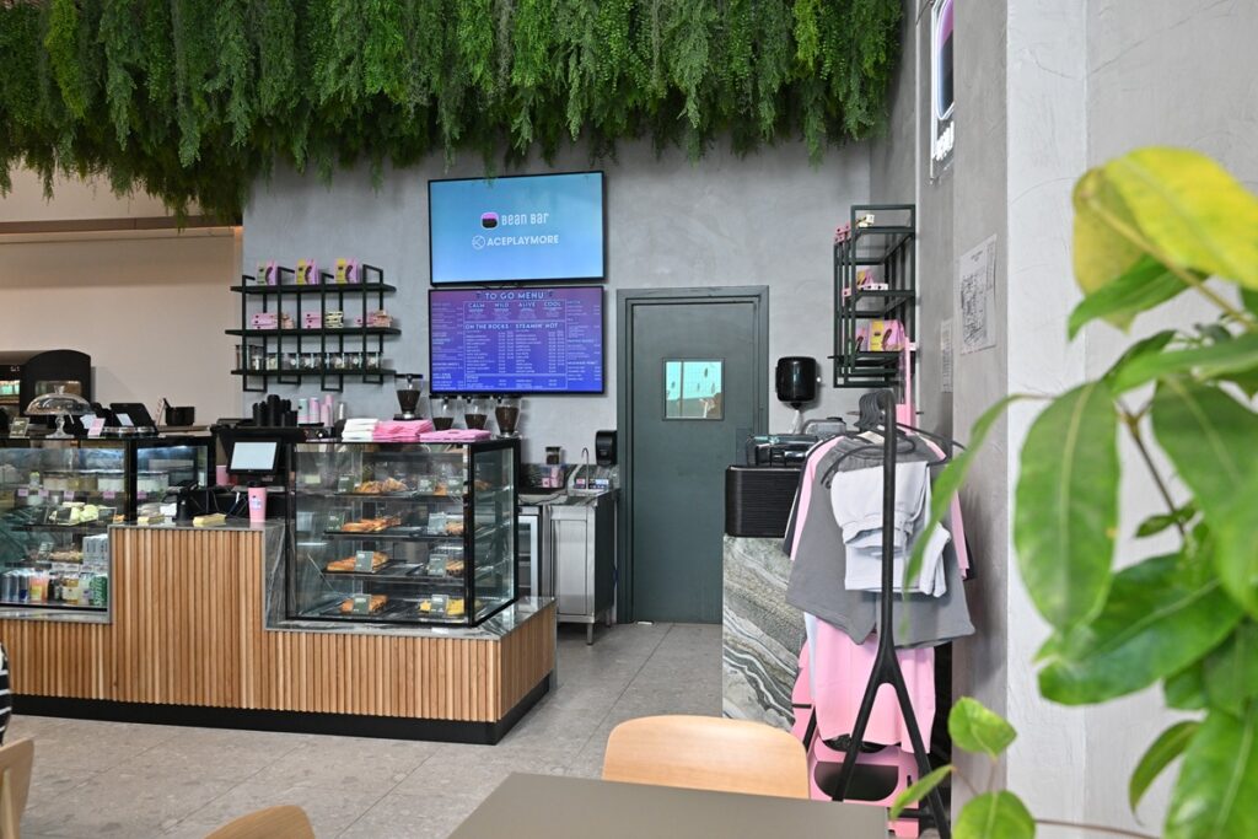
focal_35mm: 30
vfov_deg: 43.0
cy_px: 420
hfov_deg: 61.1
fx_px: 1066
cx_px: 629
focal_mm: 30.5
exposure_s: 1/400
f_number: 5
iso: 1250
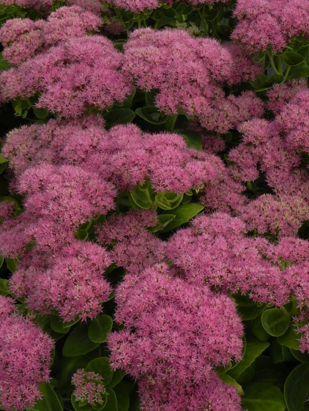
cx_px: 154
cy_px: 206
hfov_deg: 19.6
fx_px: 893
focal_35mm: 75
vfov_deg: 26.0
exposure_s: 1/1000
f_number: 4.5
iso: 160
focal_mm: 13.4
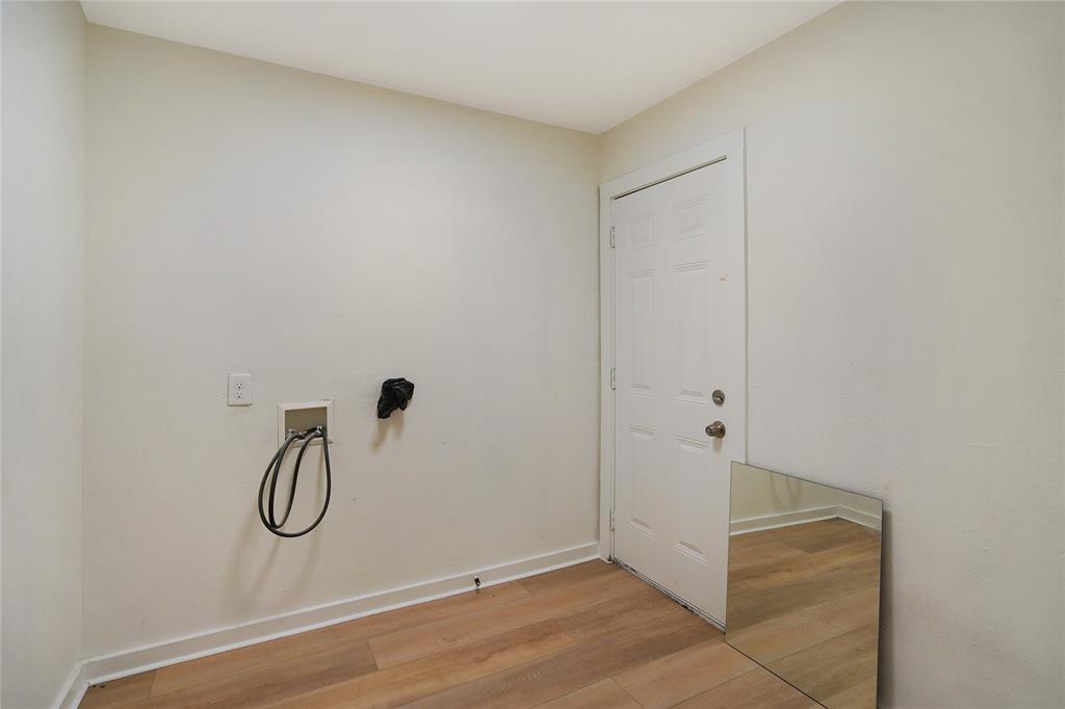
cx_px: 532
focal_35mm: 16
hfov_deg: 96.8
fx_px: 473
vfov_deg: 73.7
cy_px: 354
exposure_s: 1/320
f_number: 4
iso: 800
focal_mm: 16
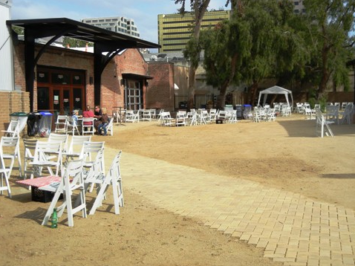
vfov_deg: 29.6
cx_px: 184
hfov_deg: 38.9
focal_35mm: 49
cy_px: 138
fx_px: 502
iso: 160
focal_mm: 8.1
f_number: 7.6
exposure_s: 1/351
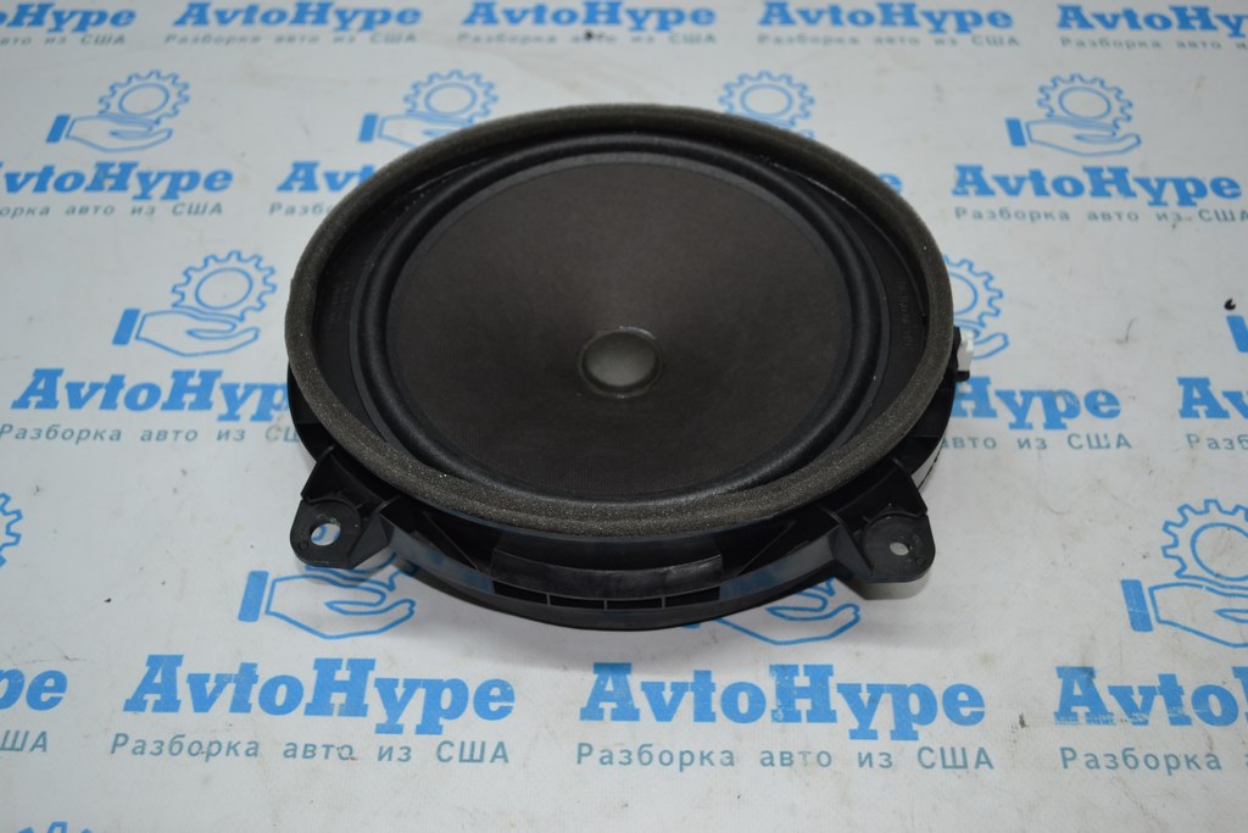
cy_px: 416
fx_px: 1248
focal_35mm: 36
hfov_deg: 53.1
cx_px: 624
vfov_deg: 36.9
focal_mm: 24
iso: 250
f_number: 4
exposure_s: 1/125
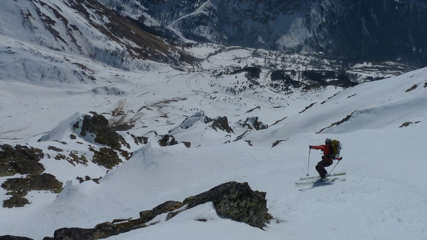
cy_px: 137
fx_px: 317
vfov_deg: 41.4
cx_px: 218
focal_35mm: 28
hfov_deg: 67.9
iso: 80
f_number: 6.3
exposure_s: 1/2000
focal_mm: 4.1
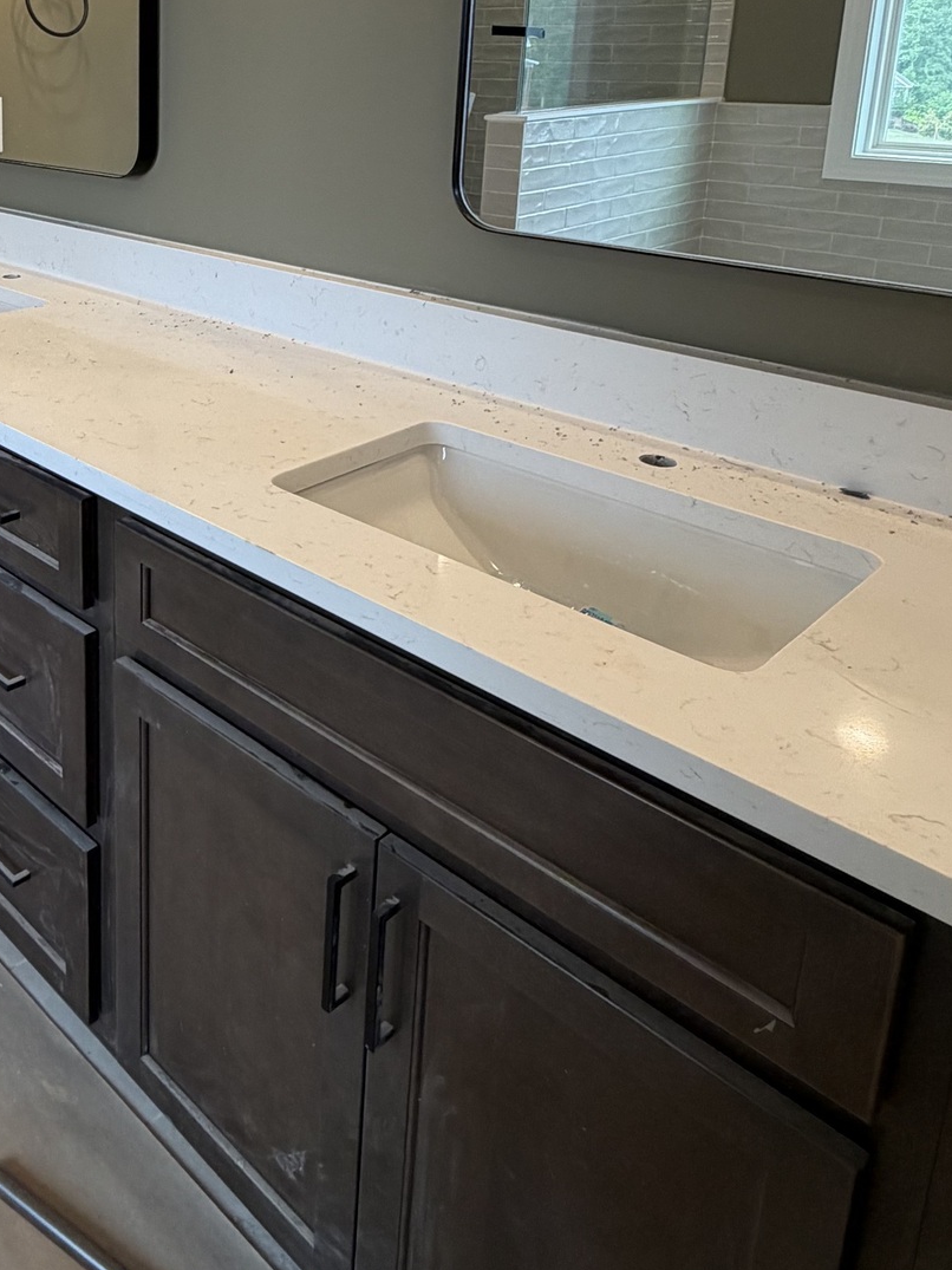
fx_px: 1100
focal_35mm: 30
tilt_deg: -13.3
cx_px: 79
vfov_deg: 56.6
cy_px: 300
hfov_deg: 42.5
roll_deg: +0.5
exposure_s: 1/120
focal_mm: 2.22
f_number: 2.2
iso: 125
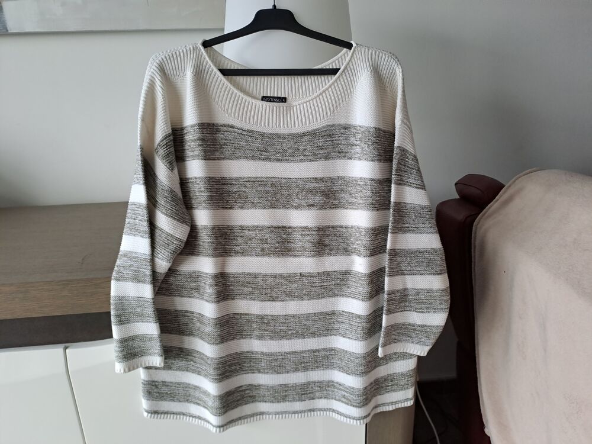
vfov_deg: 54.9
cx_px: 296
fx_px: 428
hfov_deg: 69.4
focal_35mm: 25
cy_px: 222
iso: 200
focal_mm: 4.65
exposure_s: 1/50
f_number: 1.8
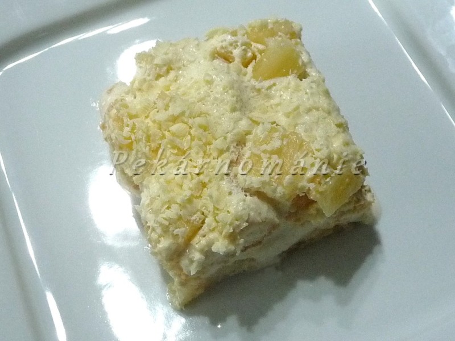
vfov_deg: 29.1
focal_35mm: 50
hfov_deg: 38.2
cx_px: 228
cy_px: 170
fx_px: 657
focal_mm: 5
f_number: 3.4
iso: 400
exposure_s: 1/30
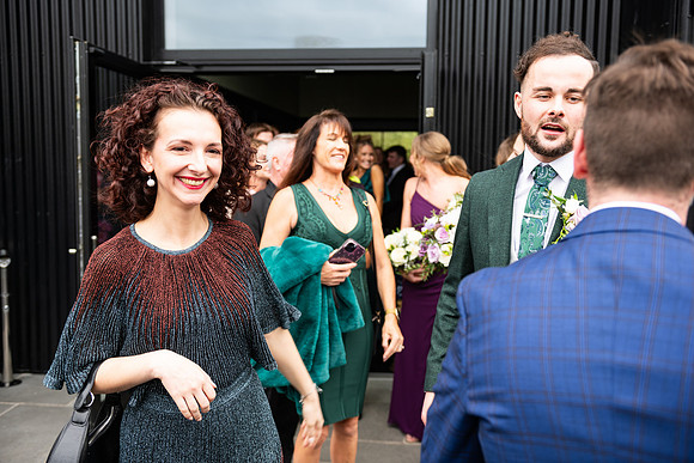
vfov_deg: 37.9
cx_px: 347
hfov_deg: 54.4
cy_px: 232
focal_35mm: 35
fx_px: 675
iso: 125
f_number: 3.5
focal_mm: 35
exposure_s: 1/200
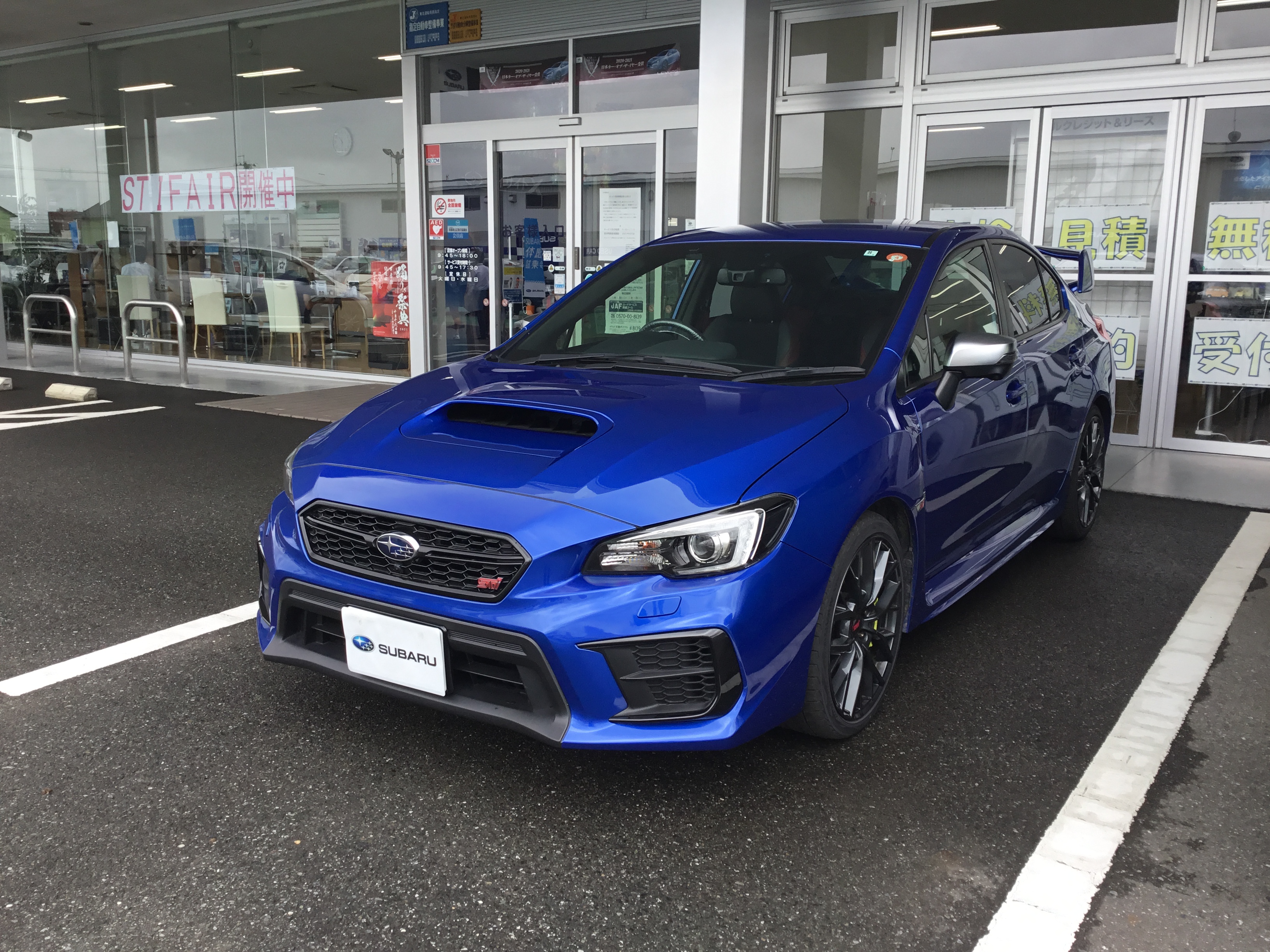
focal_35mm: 31
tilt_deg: -12.1
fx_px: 1137
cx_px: 635
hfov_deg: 58.4
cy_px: 476
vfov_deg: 45.4
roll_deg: -1.6
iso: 25
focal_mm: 3.3
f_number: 2.4
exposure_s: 1/310
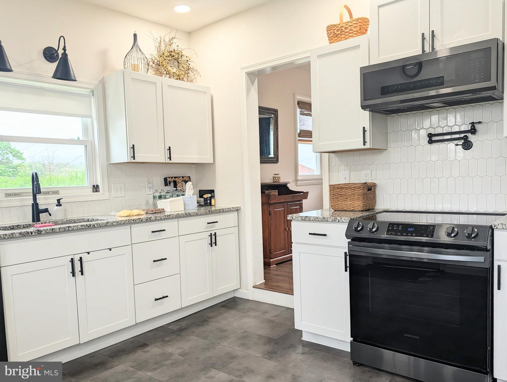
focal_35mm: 24
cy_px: 191
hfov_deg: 71.5
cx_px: 254
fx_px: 352
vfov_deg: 57.0
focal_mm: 6.9
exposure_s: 1/120
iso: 51
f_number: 1.68
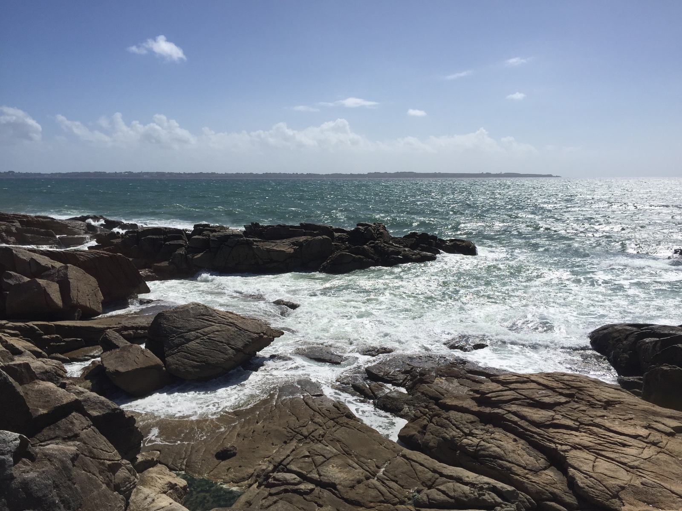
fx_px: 571
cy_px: 256
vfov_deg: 48.2
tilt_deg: -7.8
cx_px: 341
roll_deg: +1.4
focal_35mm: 29
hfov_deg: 61.7
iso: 32
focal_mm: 4.15
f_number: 2.2
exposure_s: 1/5650
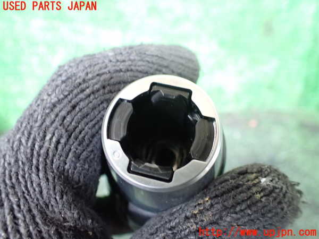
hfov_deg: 60.0
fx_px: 276
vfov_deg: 46.8
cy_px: 120
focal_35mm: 30
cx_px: 160
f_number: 2.3
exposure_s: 1/30
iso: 1250
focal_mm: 5.4
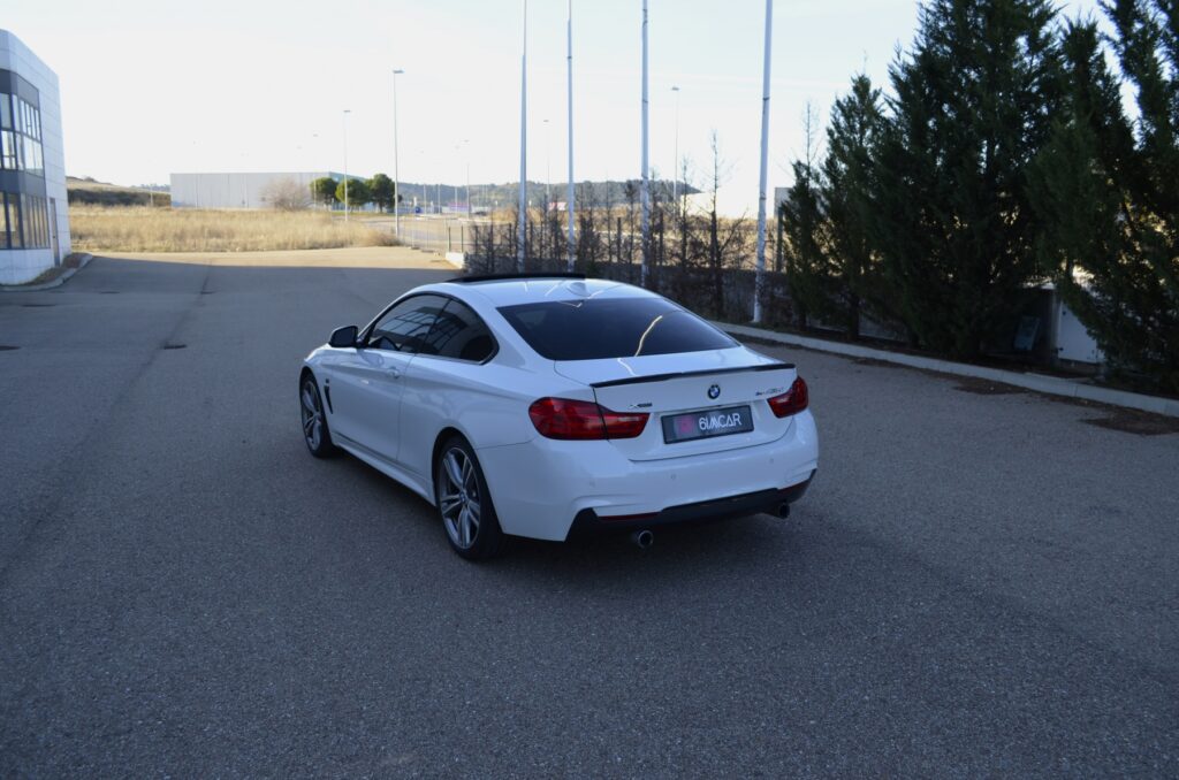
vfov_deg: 43.4
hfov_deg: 62.0
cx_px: 590
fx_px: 980
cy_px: 390
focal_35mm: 30
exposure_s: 1/250
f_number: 5.6
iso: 220
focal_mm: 20
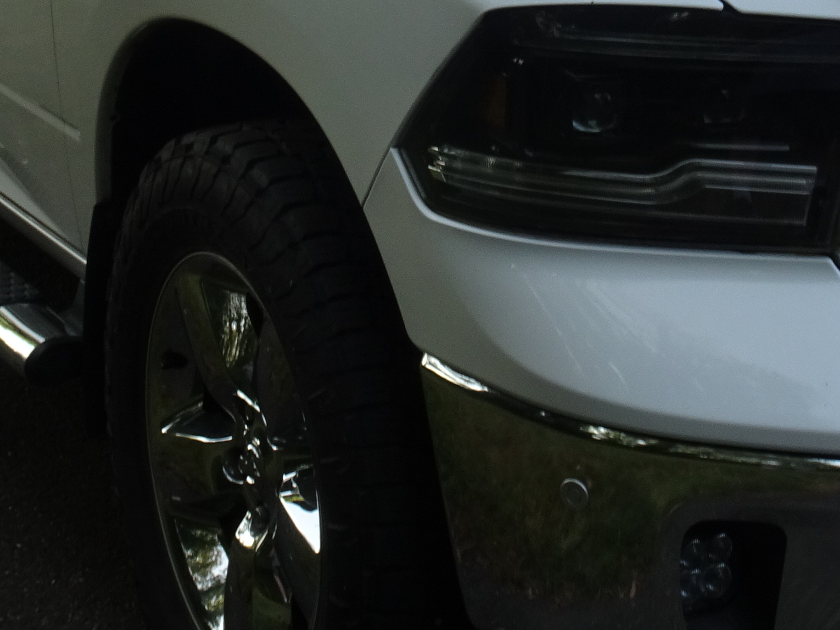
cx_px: 522
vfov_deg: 14.7
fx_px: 2402
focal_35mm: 99
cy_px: 2
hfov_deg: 19.8
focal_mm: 6.37
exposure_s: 1/40
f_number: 4
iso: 80
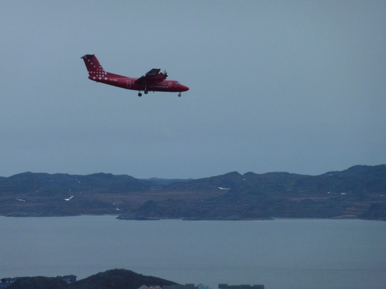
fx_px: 3345
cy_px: 144
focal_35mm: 300
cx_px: 193
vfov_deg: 5.0
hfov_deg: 6.6
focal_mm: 49.2
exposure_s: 1/1000
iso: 160
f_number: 5.6
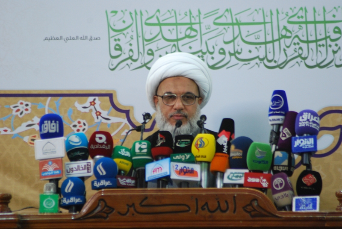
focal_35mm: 450
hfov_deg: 4.6
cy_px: 114
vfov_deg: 3.1
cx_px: 171
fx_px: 4281
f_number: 5.6
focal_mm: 300
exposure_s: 1/50
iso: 800
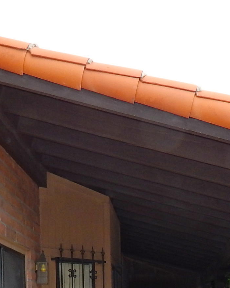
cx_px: 174
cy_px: 352
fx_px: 655
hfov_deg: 19.8
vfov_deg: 22.6
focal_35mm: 77
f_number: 3
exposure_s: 1/400
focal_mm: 4
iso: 125
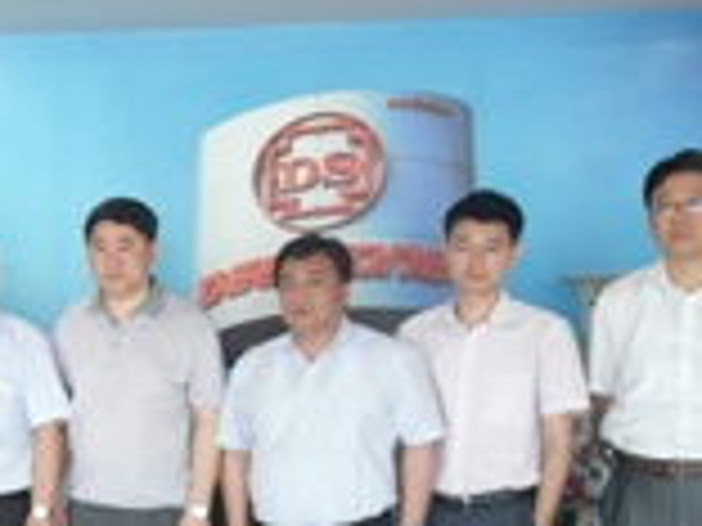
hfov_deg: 23.7
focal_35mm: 77
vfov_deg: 18.8
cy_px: 477
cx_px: -81
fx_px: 1562
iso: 160
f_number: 2.7
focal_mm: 6.5
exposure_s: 1/45
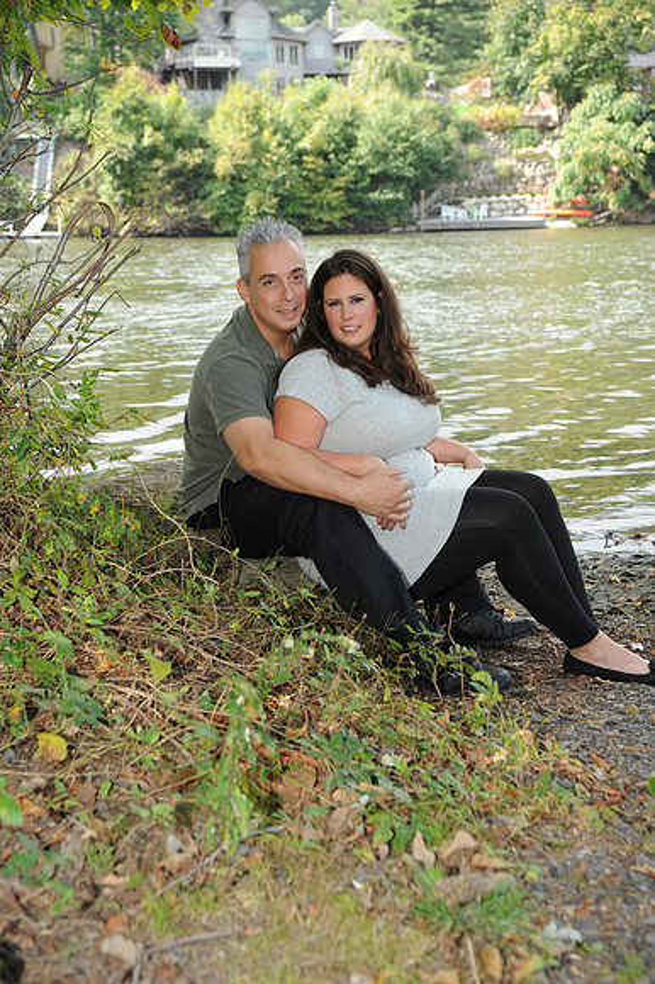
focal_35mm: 55
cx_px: 328
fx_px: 1503
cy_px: 492
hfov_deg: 24.6
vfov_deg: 36.3
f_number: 6.3
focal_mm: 55
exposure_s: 1/250
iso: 500
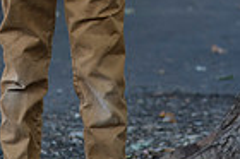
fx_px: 1818
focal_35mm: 273
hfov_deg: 7.5
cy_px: -214
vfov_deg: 4.9
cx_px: 65
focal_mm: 85
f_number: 4.5
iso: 800
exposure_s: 1/250
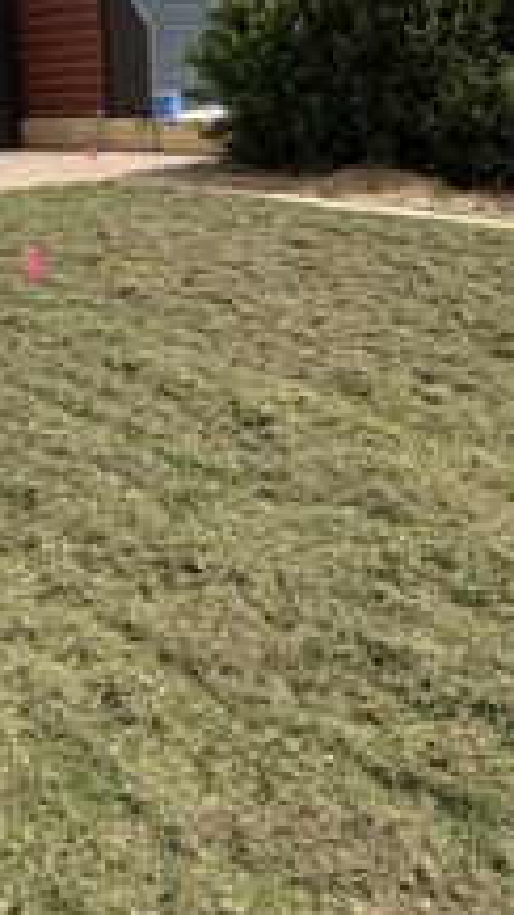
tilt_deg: -25.9
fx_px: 1091
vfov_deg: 45.1
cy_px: 569
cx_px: 97
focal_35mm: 45
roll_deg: +3.5
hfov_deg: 26.0
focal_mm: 2.22
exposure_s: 1/985
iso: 20
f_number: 2.2
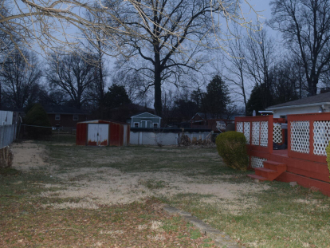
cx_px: 220
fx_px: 448
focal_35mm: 47
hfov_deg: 39.9
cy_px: 104
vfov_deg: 30.9
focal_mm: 18
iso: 800
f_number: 4.5
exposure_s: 1/80
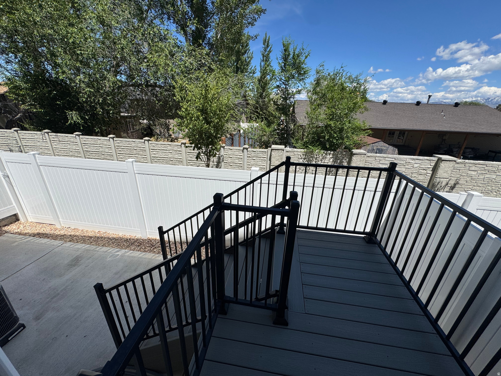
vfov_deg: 85.7
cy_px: 188
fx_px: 203
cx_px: 250
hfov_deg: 102.1
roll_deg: -2.2
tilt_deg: -22.7
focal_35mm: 14
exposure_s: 1/2874
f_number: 2.2
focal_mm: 2.22
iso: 40
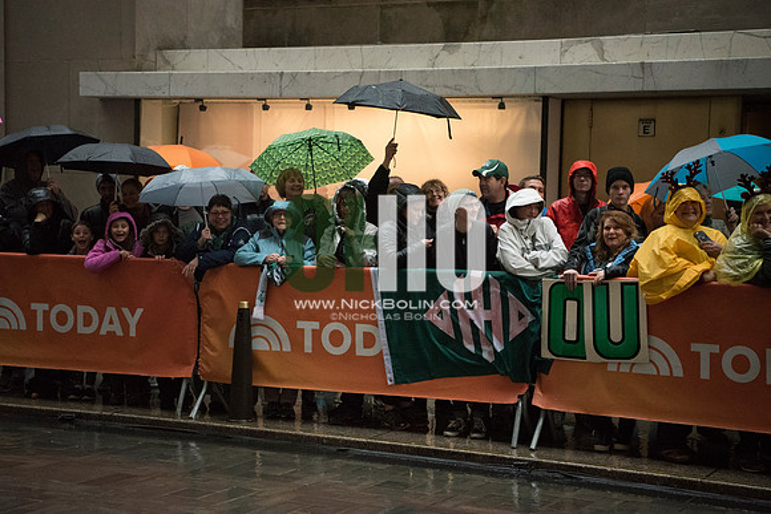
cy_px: 257
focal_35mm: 62
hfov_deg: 32.4
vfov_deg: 21.9
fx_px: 1328
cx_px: 386
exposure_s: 1/1000
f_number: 2.8
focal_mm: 62
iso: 10000
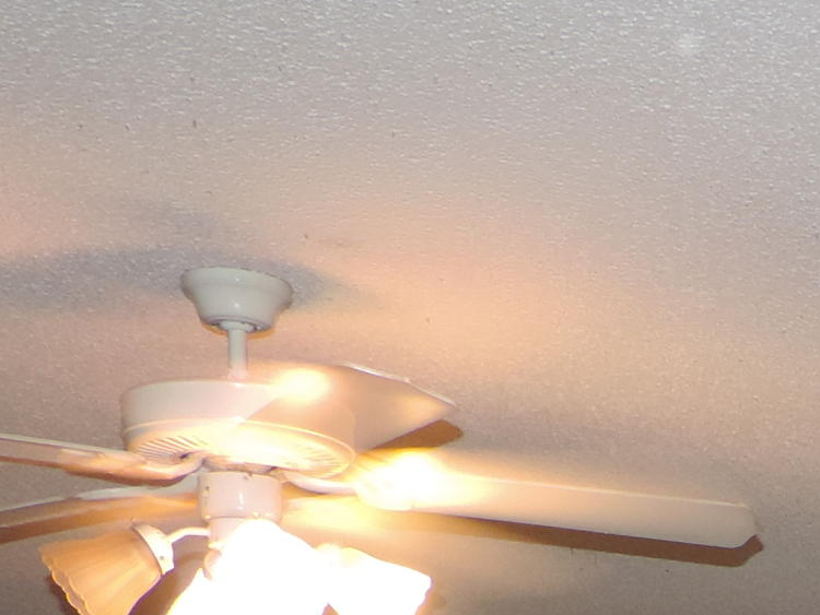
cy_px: 1168
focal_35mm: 96
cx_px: 1063
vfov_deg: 13.5
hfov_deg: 19.0
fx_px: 2275
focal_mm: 4.3
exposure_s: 1/30
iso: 200
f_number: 3
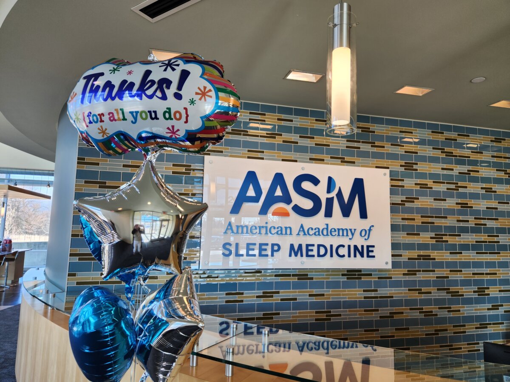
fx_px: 339
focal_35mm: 23
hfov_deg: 73.9
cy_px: 191
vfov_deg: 58.9
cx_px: 255
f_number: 1.8
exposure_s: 1/120
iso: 50
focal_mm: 5.4
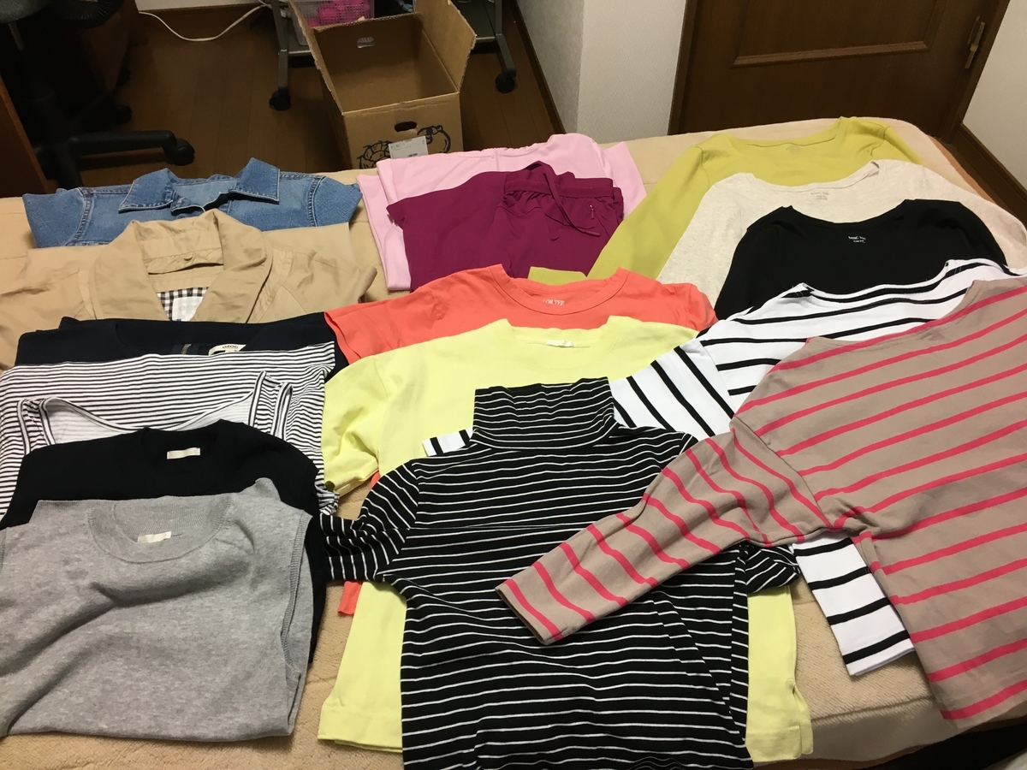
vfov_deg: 48.2
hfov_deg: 61.7
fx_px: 860
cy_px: 385
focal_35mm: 29
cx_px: 514
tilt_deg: -47.1
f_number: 2.2
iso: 64
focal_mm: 4.15
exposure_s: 1/30
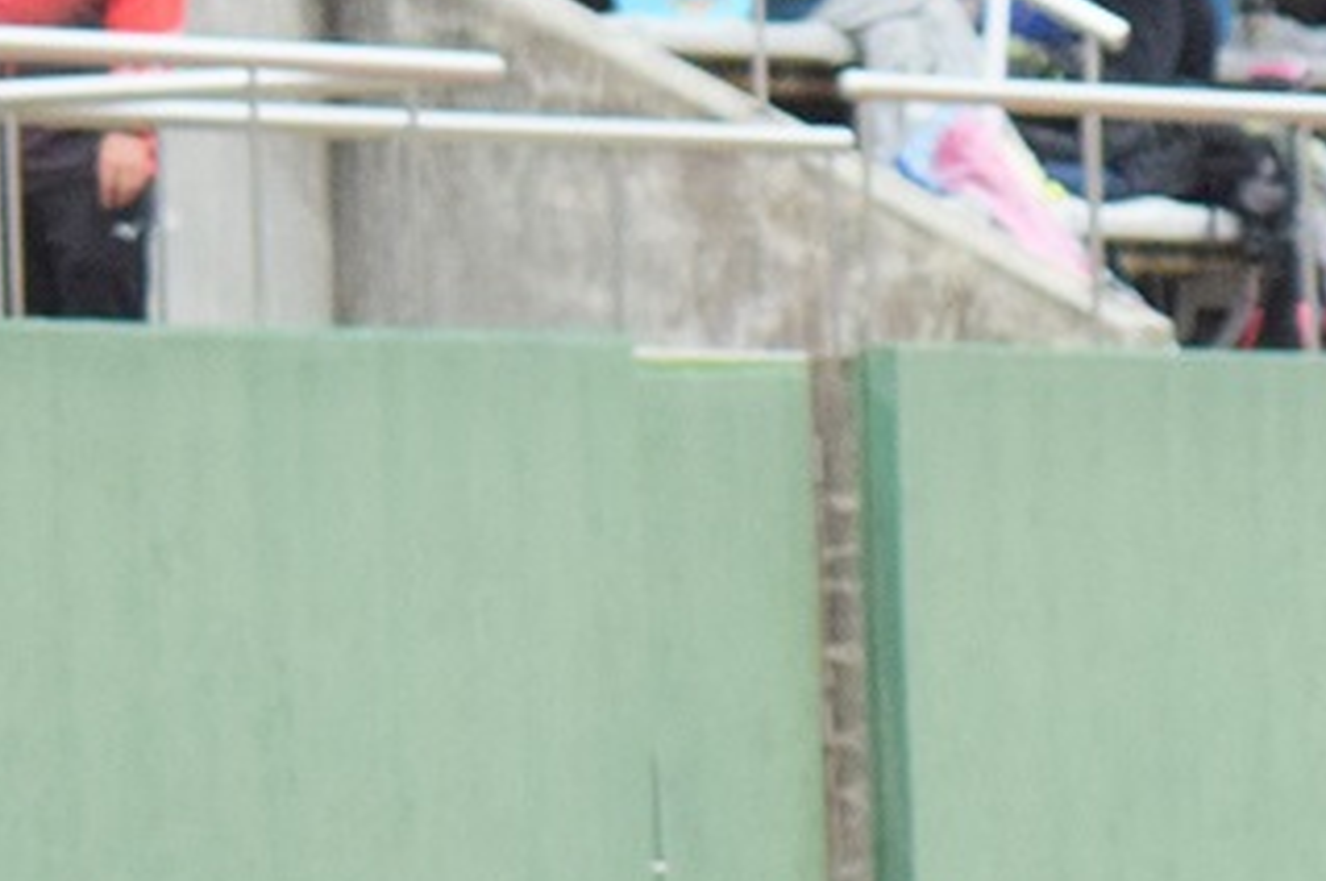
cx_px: 1846
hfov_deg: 6.4
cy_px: 1326
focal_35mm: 320
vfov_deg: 4.3
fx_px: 11774
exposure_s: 1/1600
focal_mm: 68
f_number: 4.5
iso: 1250
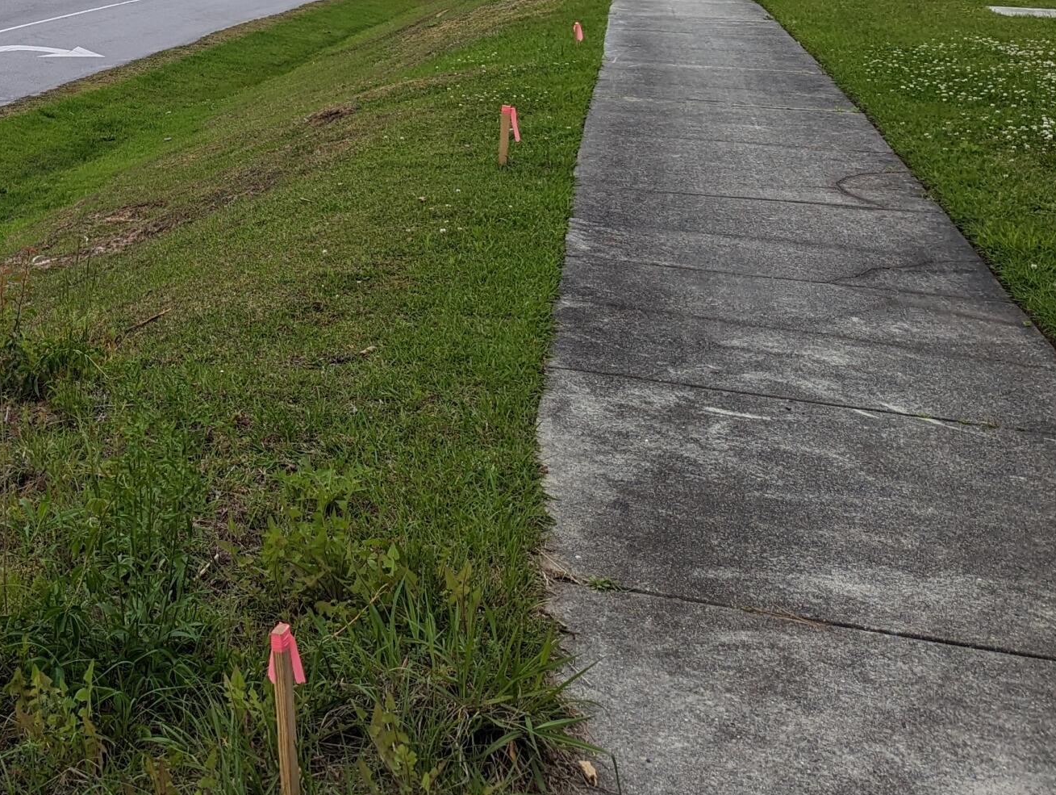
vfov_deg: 24.8
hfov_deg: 31.9
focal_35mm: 55
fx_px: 1680
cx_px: -21
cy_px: -71
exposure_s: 1/2358
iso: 49
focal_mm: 6.81
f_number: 1.85
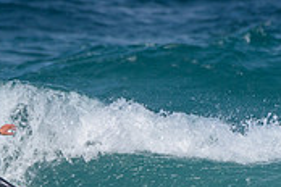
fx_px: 15961
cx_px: -3
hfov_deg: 1.0
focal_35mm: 2045
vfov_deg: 0.7
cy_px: 203
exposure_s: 1/2000
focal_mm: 500
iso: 100
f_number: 5.6
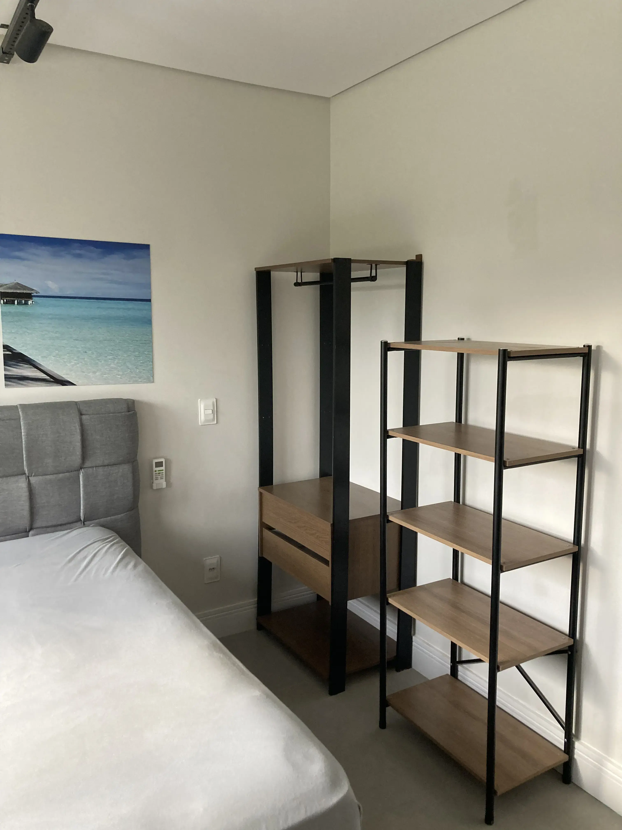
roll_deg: -1.5
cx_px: 311
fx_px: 671
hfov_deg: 49.7
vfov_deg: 63.4
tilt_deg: -8.9
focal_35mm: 28
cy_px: 415
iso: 125
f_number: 1.8
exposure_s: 1/60
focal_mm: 3.99
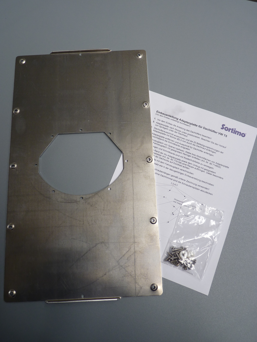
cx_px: 128
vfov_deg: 65.3
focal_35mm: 27
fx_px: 267
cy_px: 171
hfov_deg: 51.4
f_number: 2.8
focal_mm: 4.8
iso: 100
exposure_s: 1/30
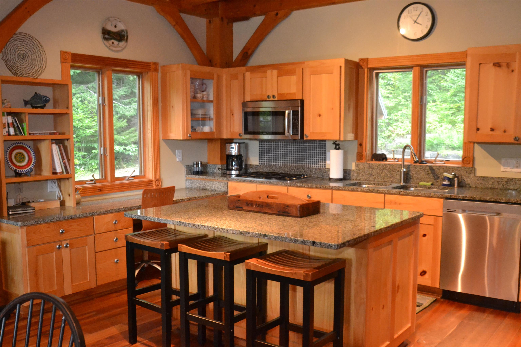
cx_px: 260
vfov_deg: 36.9
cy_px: 174
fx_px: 521
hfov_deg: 53.1
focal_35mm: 36
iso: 3200
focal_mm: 24
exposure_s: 1/60
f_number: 4.5
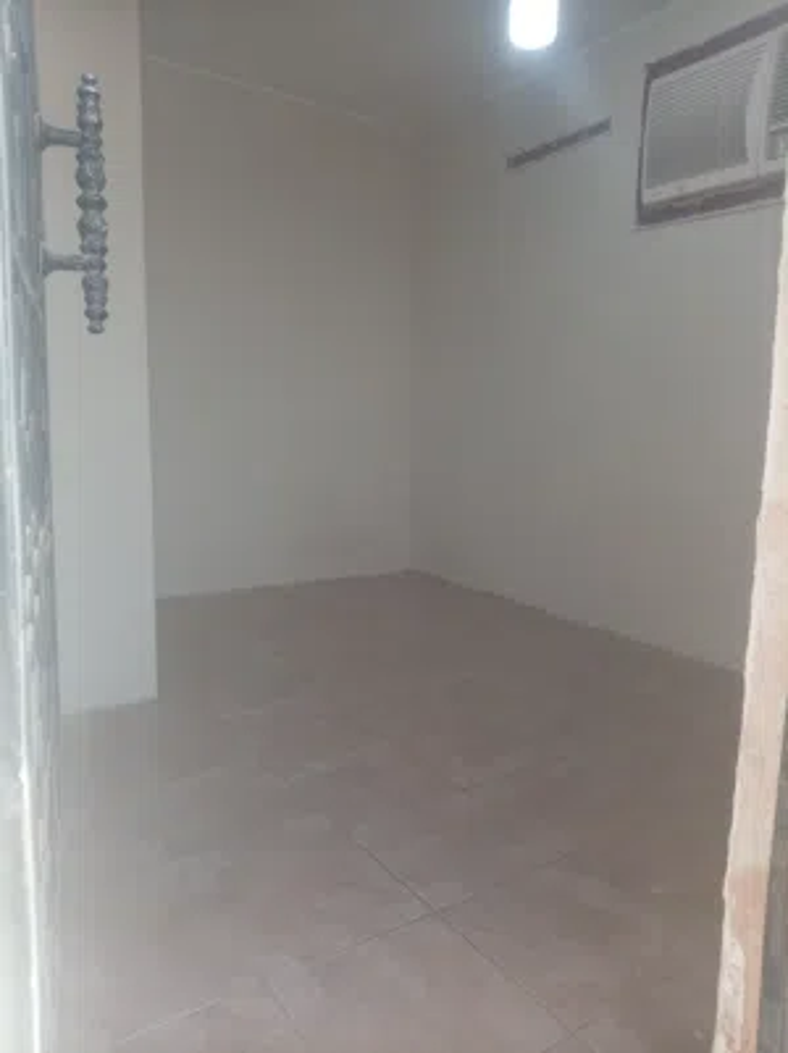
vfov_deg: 69.4
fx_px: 760
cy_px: 526
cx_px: 394
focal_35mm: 25
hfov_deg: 54.8
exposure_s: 1/175
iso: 102
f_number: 1.8
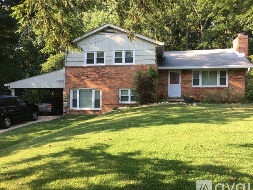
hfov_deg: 60.0
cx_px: 129
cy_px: 98
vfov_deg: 46.8
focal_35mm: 30
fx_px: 219
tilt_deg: +0.1
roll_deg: -0.1
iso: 25
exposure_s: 1/204
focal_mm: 4.15
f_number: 2.2
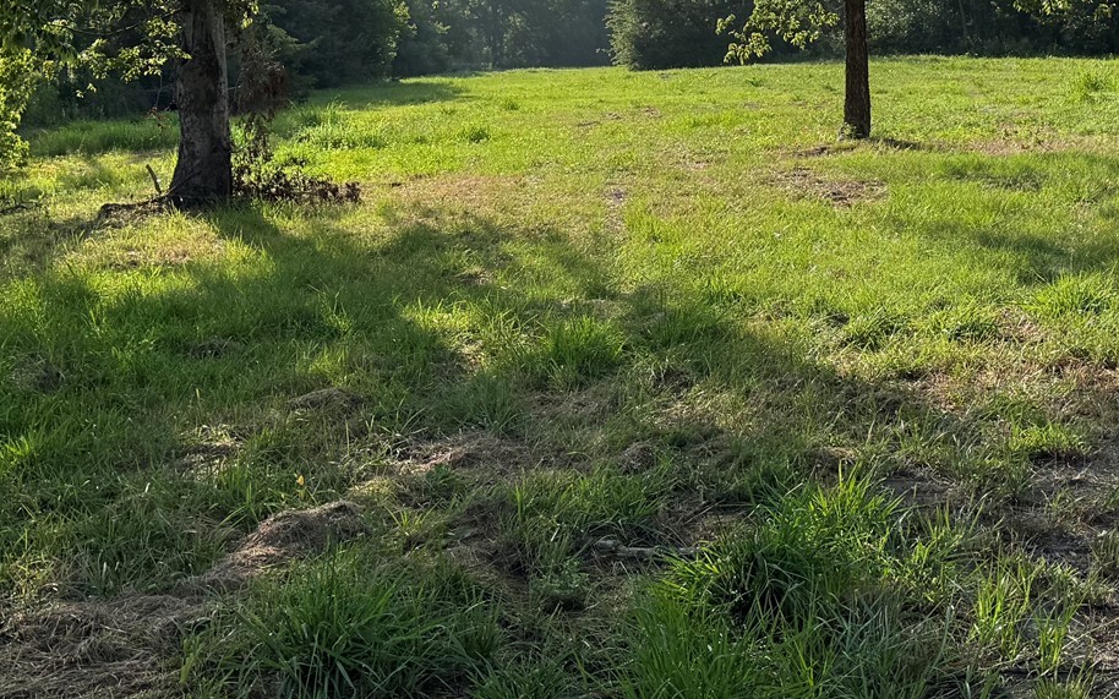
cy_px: 88
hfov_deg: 35.6
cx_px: 666
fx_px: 1738
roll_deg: +4.2
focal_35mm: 57
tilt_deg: -2.7
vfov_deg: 22.3
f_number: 1.78
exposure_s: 1/2833
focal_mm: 6.76
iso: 80
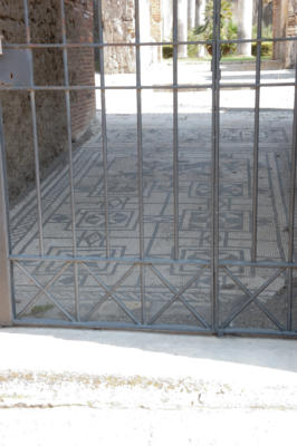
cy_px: 223
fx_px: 707
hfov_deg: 23.7
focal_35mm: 57
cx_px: 148
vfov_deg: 35.1
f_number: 16
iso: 200
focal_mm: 38
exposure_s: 1/10
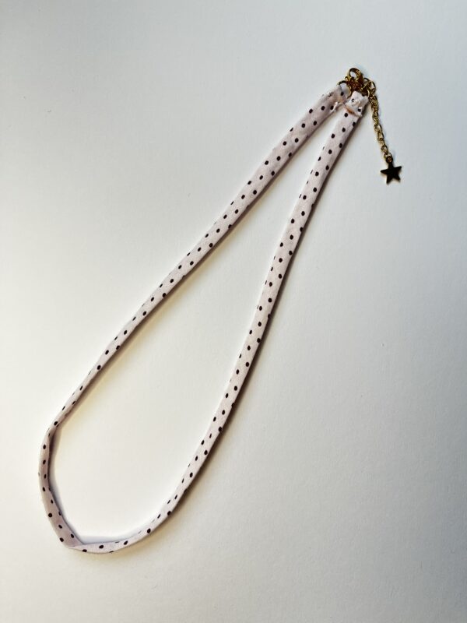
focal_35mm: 26
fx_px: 468
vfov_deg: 67.3
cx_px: 234
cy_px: 312
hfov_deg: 53.1
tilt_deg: -88.6
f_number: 1.6
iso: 50
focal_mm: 5.1
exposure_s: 1/100
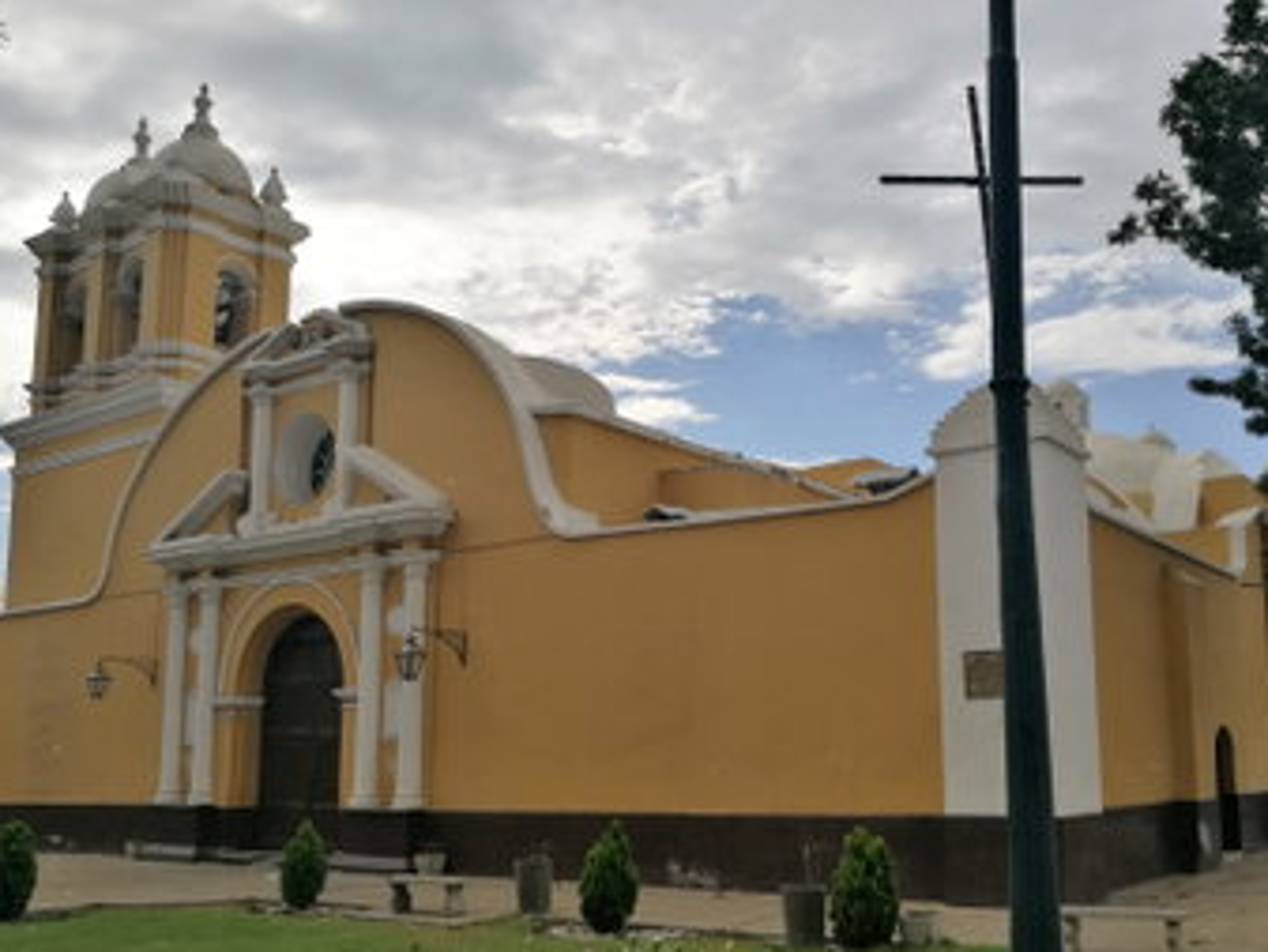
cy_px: 557
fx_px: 1173
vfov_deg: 44.0
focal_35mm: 32
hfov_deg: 56.8
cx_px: 672
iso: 50
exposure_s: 1/2183
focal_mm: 4.5
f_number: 2.2
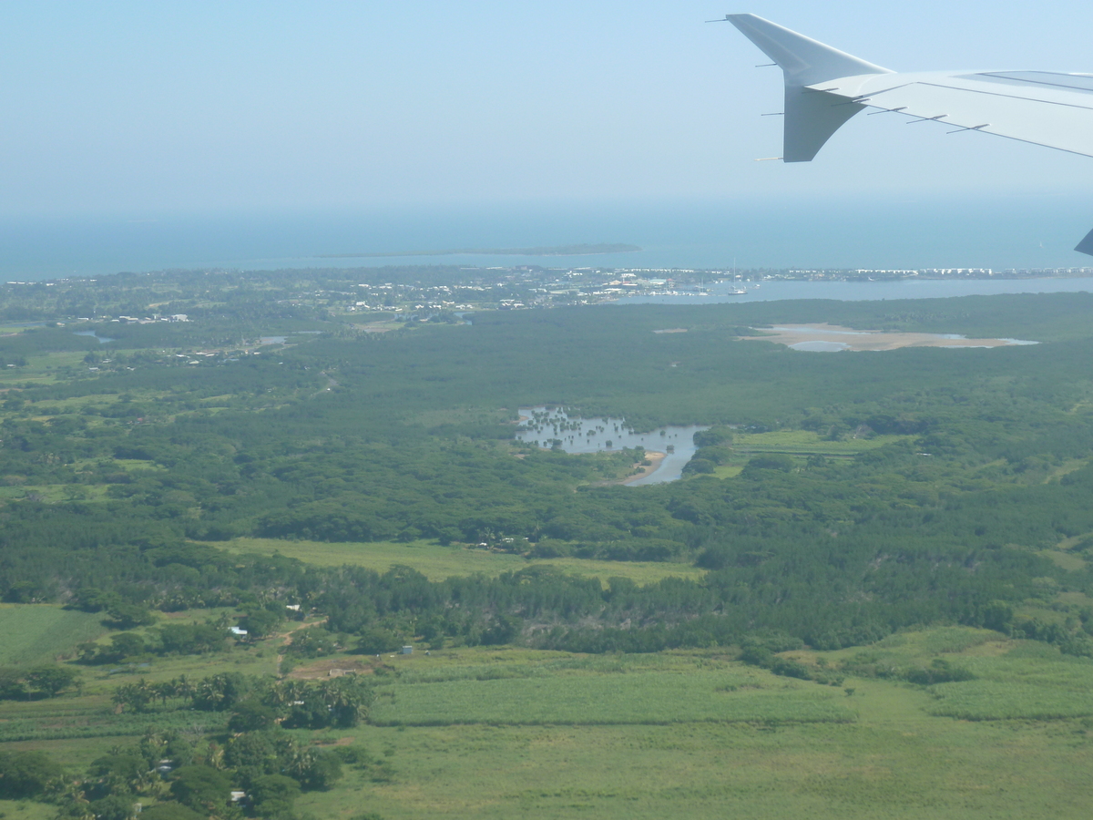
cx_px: 546
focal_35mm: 72
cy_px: 410
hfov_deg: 27.0
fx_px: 2273
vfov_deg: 20.4
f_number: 4.1
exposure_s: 1/320
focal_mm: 11.9
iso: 80
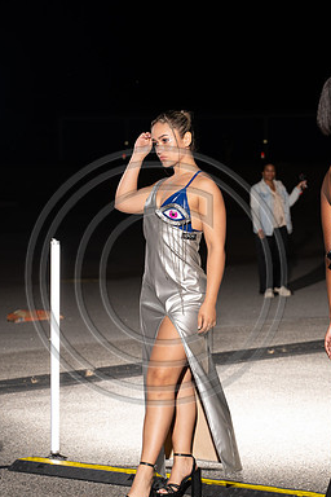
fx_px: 1807
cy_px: 276
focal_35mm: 131
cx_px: 157
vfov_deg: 15.6
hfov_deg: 10.5
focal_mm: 112
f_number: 6.3
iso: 1000
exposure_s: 1/200
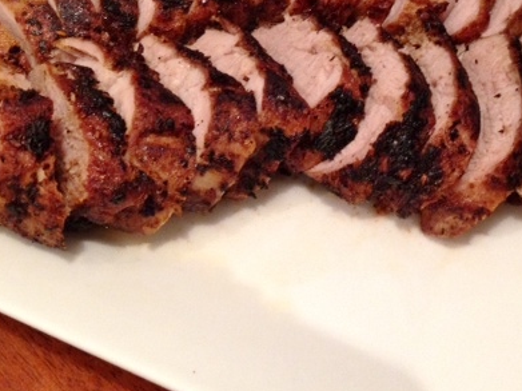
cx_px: 240
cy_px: 100
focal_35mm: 54
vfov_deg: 26.7
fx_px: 814
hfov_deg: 35.5
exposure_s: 1/20
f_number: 2.4
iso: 320
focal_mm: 4.12
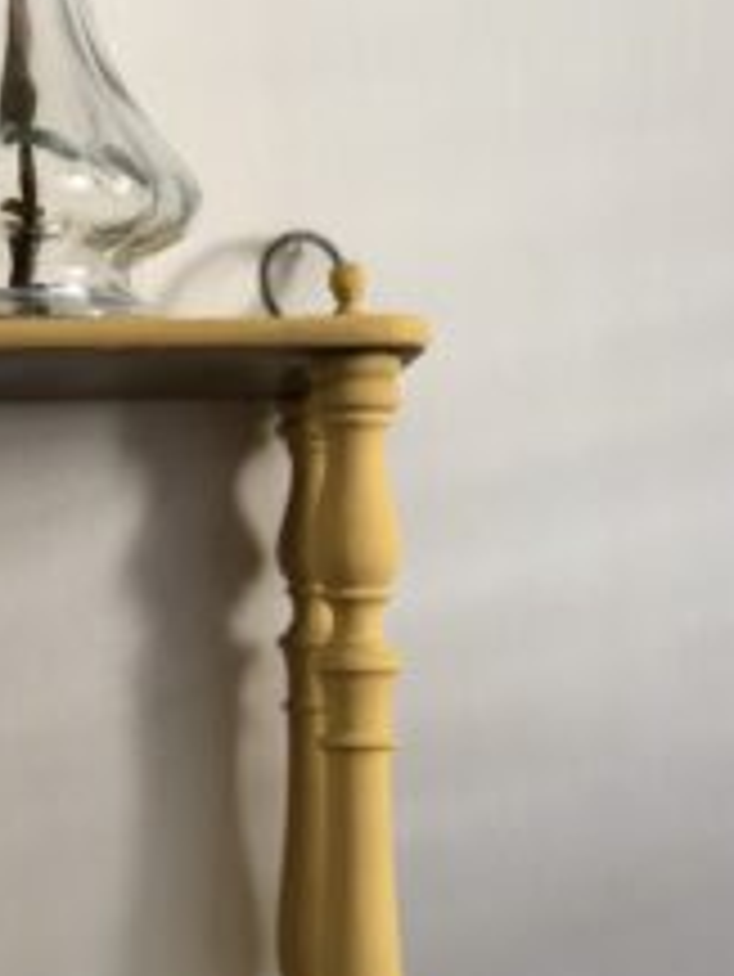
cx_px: 122
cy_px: 864
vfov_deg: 20.1
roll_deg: +0.5
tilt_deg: -5.3
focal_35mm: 96
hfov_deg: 15.3
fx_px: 2711
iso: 125
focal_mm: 6
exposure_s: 1/40
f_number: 2.4
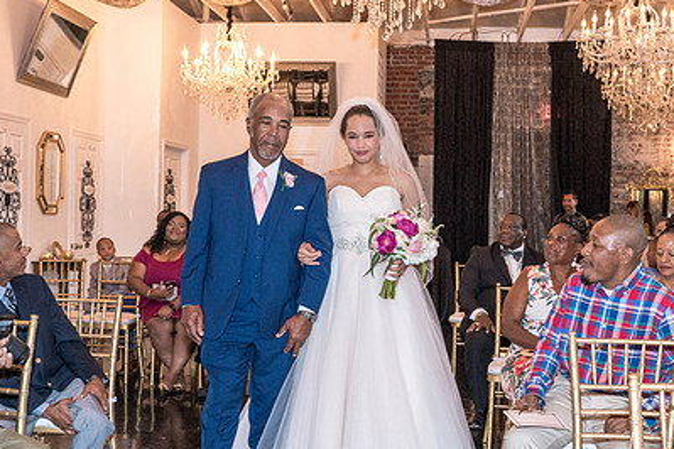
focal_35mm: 50
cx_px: 366
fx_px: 936
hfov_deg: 39.6
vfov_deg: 27.0
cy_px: 252
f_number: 4
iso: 2000
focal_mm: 24
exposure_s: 1/200
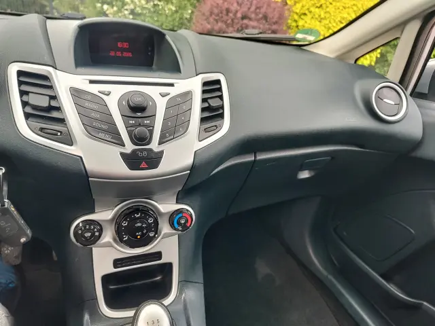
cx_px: 218
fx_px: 289
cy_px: 163
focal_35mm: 23
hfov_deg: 73.9
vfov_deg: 58.9
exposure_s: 1/211
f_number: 1.8
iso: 100
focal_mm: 5.56
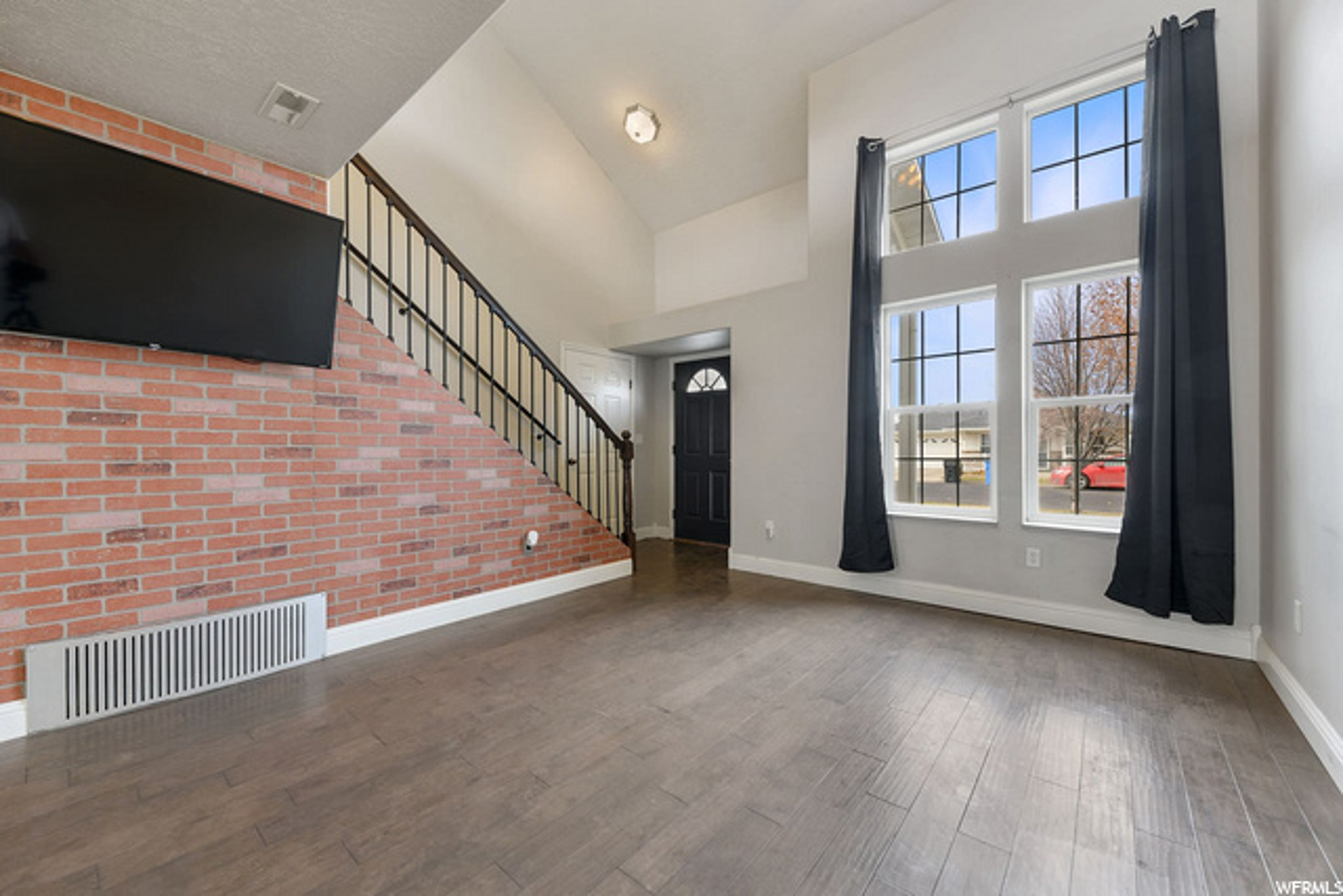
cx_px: 672
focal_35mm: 14
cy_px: 448
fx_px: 522
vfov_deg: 81.2
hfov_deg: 104.2
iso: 100
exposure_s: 1/4
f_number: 8
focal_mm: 14
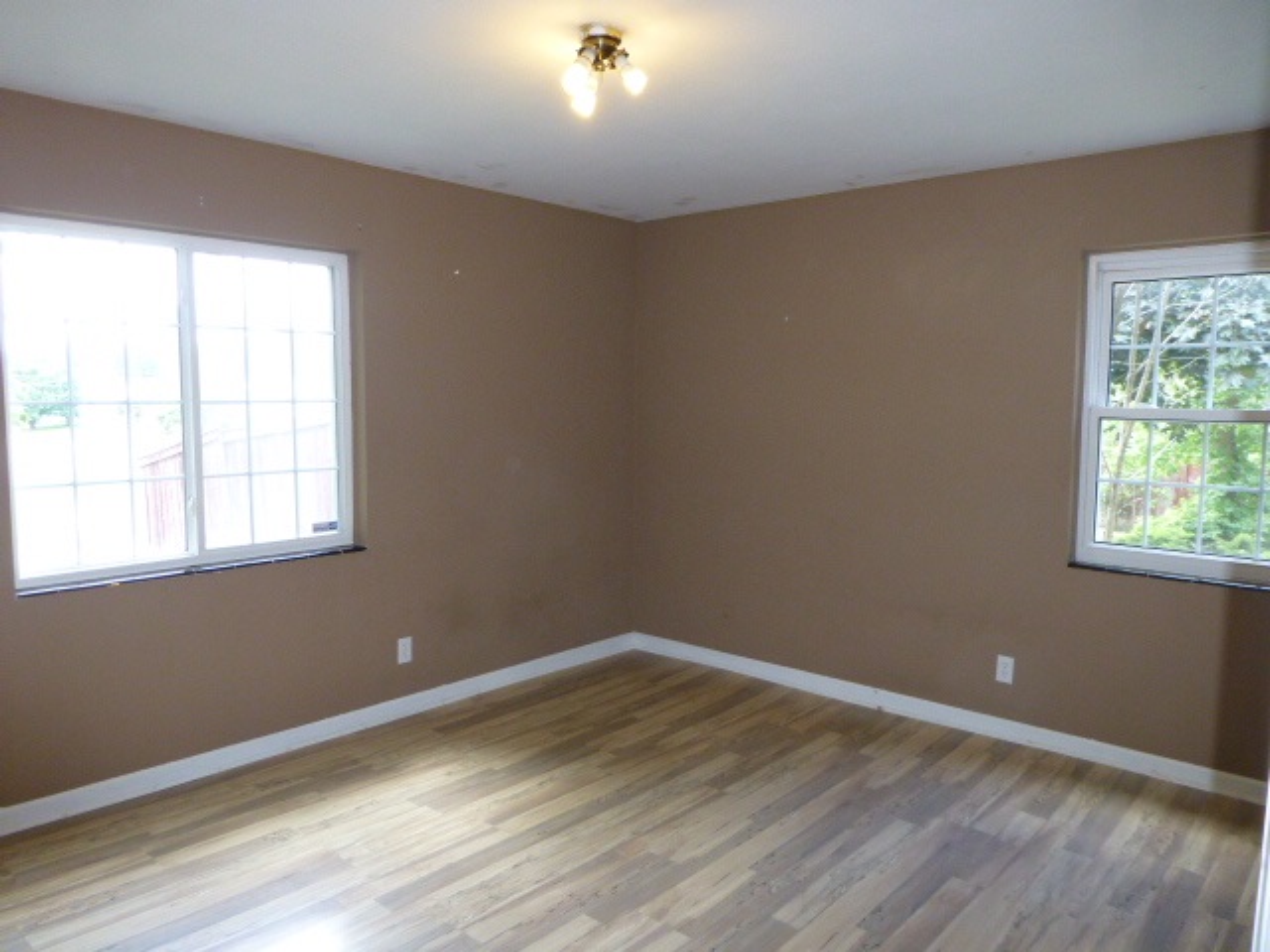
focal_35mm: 24
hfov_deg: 71.6
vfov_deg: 56.8
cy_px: 476
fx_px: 881
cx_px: 635
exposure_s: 1/60
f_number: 3.3
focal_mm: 4.3
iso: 400
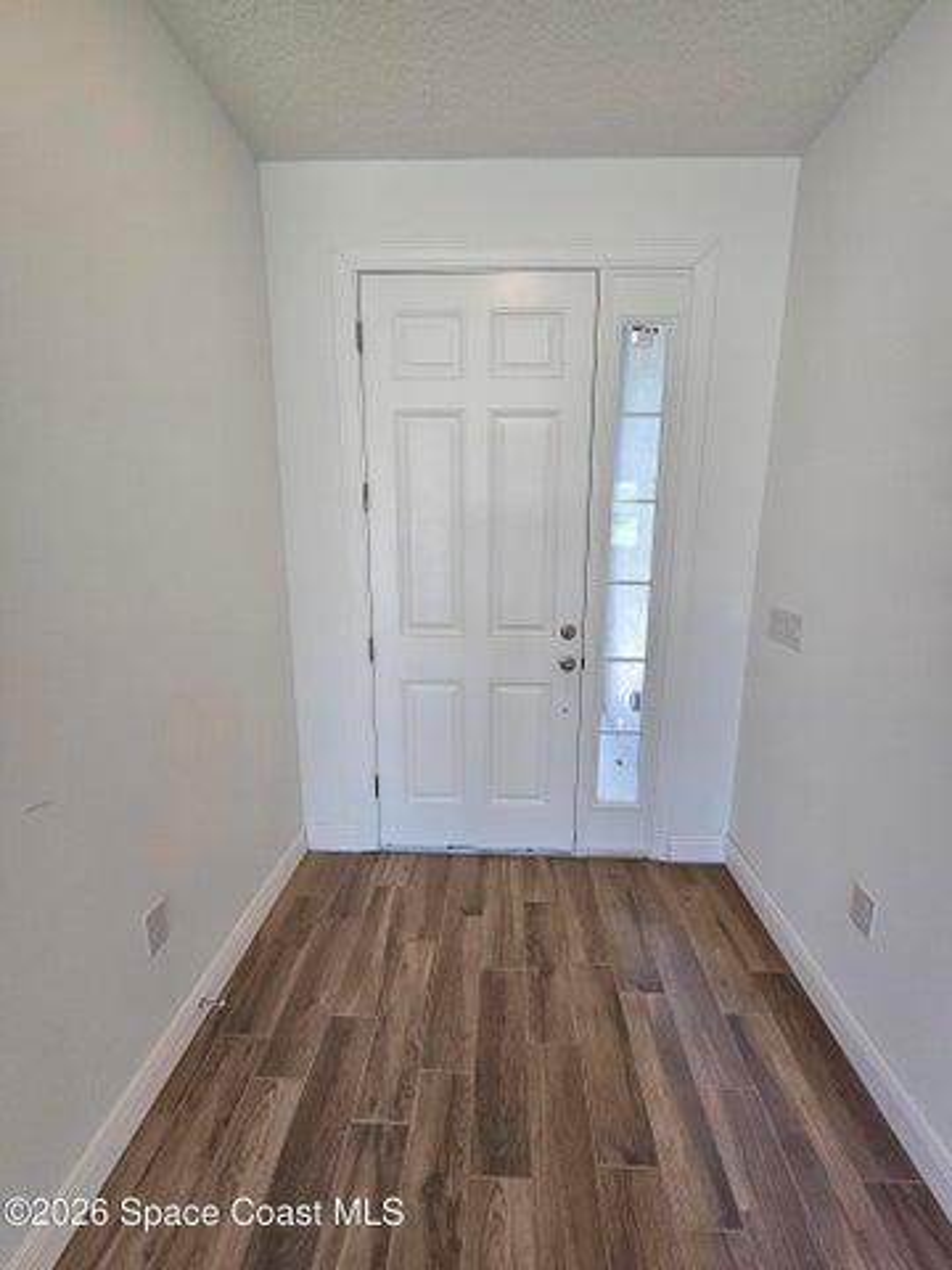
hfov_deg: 89.9
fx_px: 477
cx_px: 476
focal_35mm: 13
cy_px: 635
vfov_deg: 106.2
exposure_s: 1/60
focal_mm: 2.2
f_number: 2.2
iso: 64
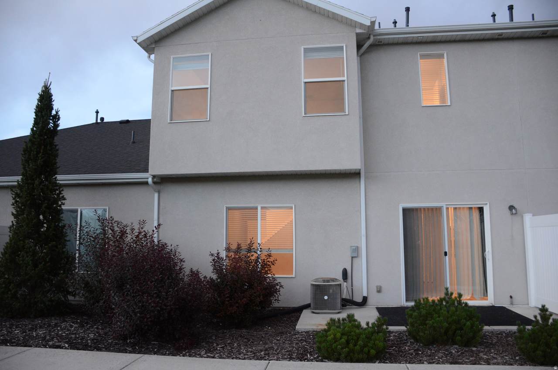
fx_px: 418
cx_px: 279
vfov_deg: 47.7
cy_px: 185
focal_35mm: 27
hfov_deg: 67.5
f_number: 3.5
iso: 1600
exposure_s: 1/100
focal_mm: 18
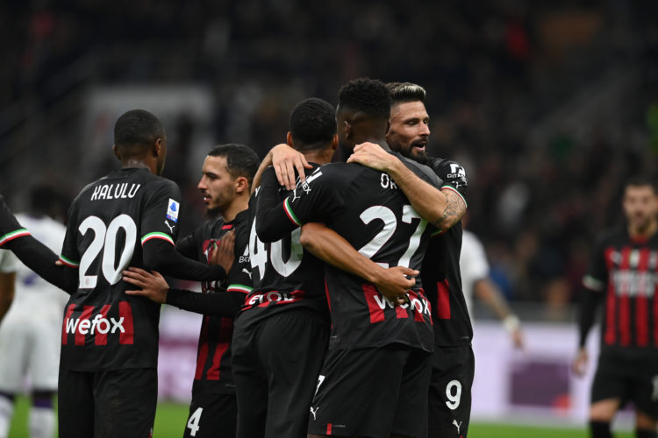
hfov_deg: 5.2
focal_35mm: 400
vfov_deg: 3.4
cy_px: 219
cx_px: 329
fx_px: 7311
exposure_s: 1/2000
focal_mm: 400
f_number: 3.5
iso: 3200
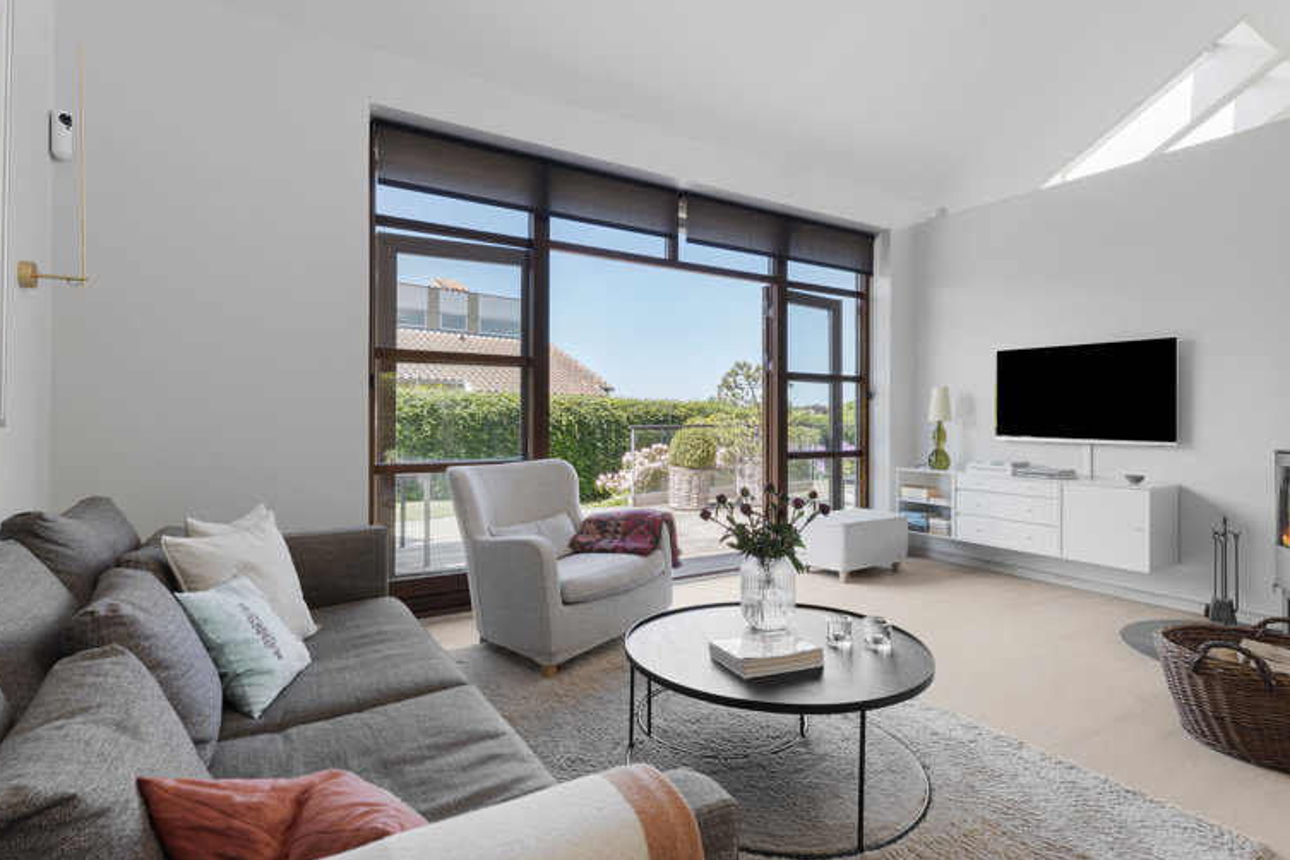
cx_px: 661
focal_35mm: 18
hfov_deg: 91.5
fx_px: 628
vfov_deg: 68.8
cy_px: 415
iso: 160
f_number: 8
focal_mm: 11
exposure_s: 1/10
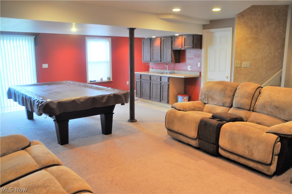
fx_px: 243
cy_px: 97
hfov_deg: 62.0
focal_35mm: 30
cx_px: 146
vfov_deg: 43.5
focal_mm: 20
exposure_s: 1/60
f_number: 4
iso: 640
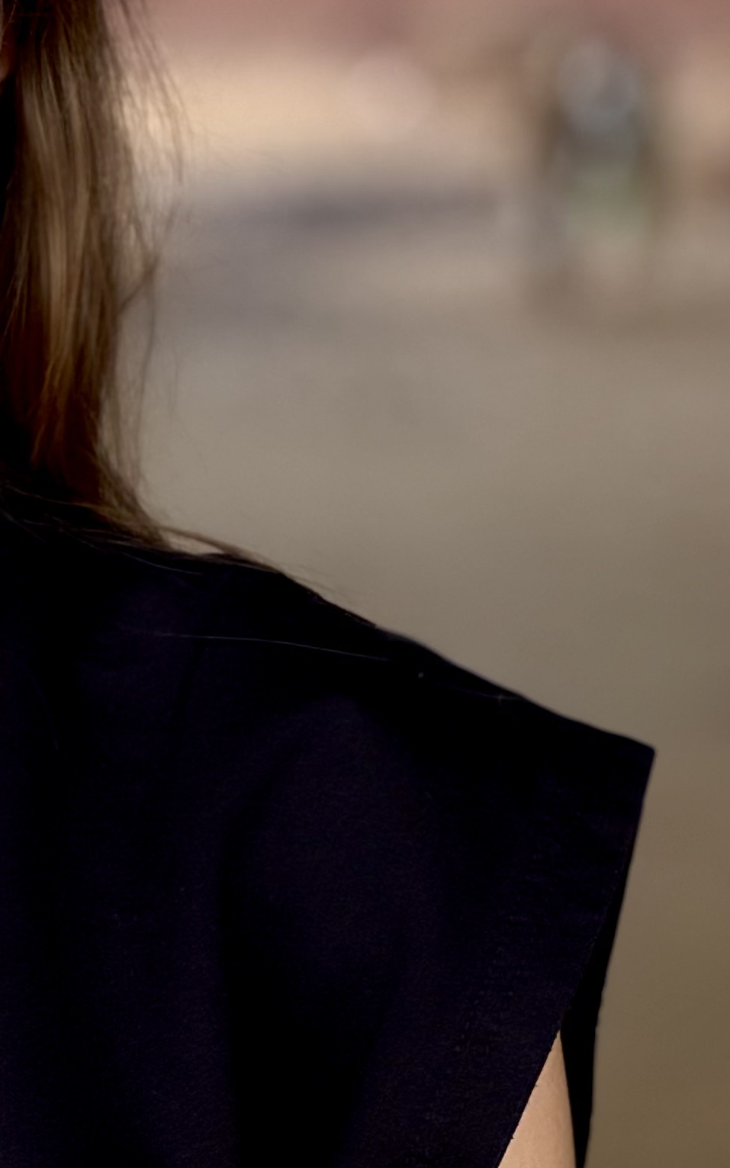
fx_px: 6843
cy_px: 616
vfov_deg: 9.8
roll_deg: -1.7
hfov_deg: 6.0
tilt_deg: -3.5
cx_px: -412
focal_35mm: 215
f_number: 2.8
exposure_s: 1/125
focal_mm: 9
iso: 25
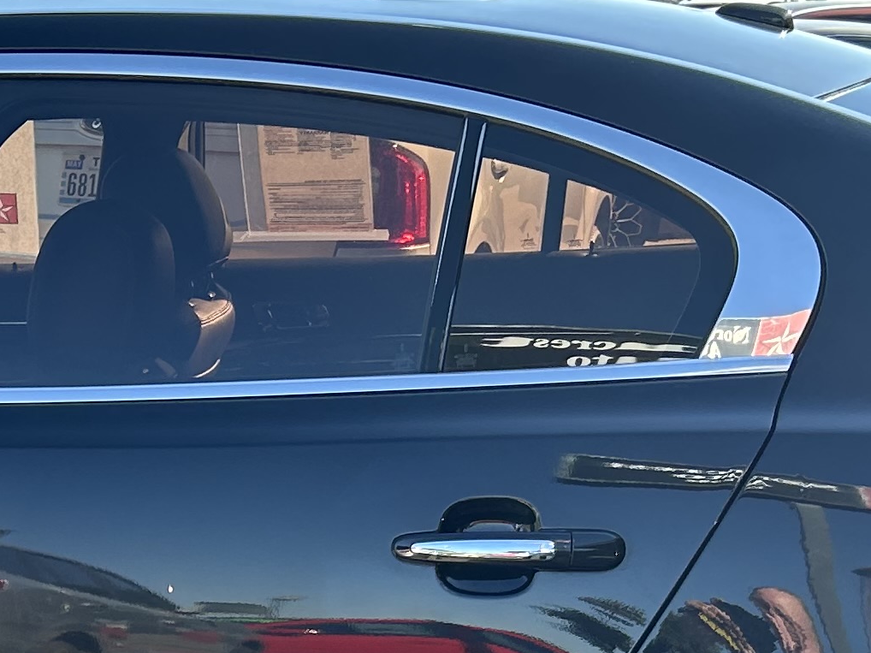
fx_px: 2591
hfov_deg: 18.5
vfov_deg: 13.8
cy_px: 846
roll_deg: -1.5
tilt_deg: -16.1
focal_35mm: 103
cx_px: -30
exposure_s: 1/666
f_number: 1.5
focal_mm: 5.7
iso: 50
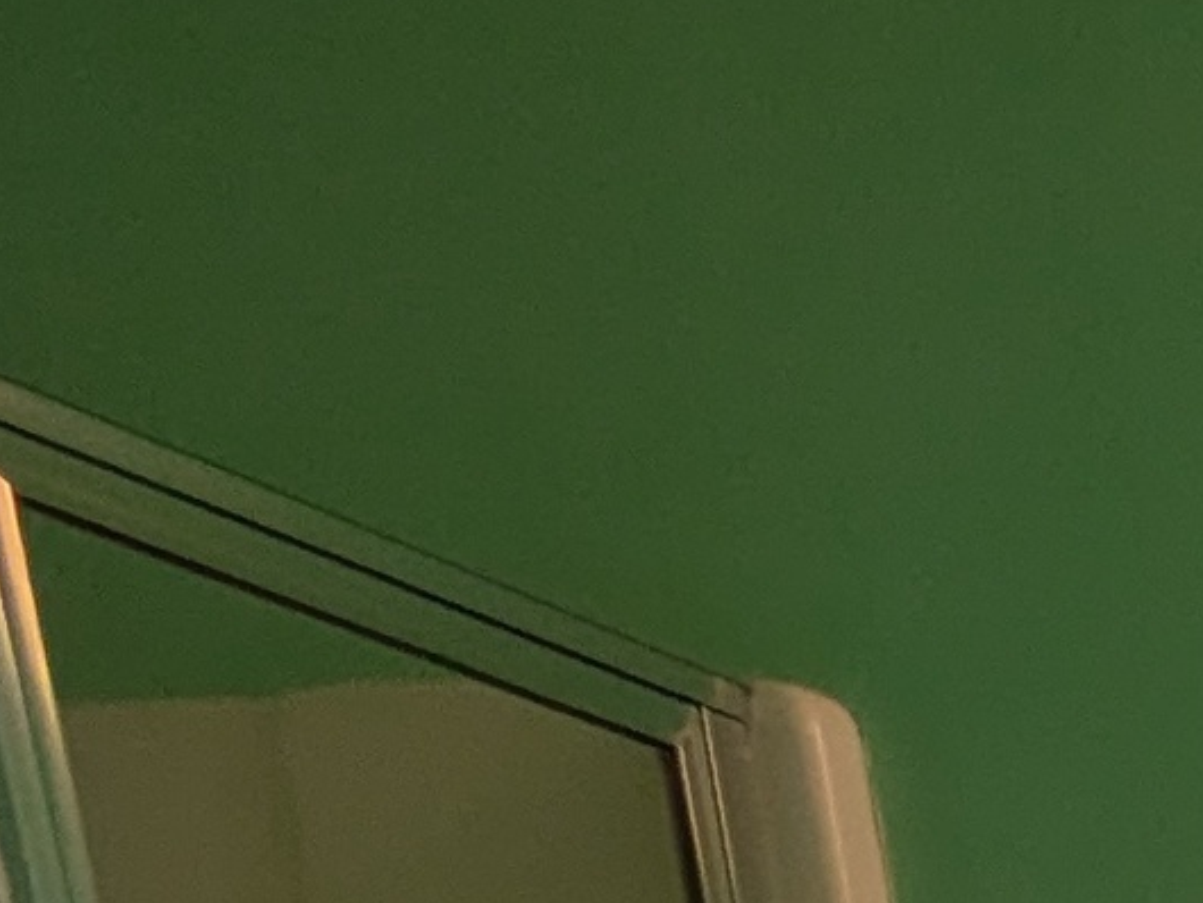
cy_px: 2255
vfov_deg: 13.0
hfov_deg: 14.1
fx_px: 2816
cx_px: 3035
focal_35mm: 81
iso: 55
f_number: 2.2
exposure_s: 1/147
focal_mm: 1.83
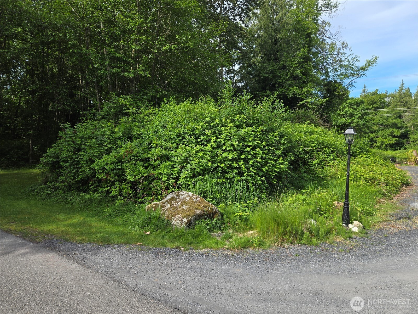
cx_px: 209
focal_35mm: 23
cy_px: 157
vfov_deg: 58.9
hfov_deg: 73.9
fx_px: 278
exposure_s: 1/944
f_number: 1.8
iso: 25
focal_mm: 5.4
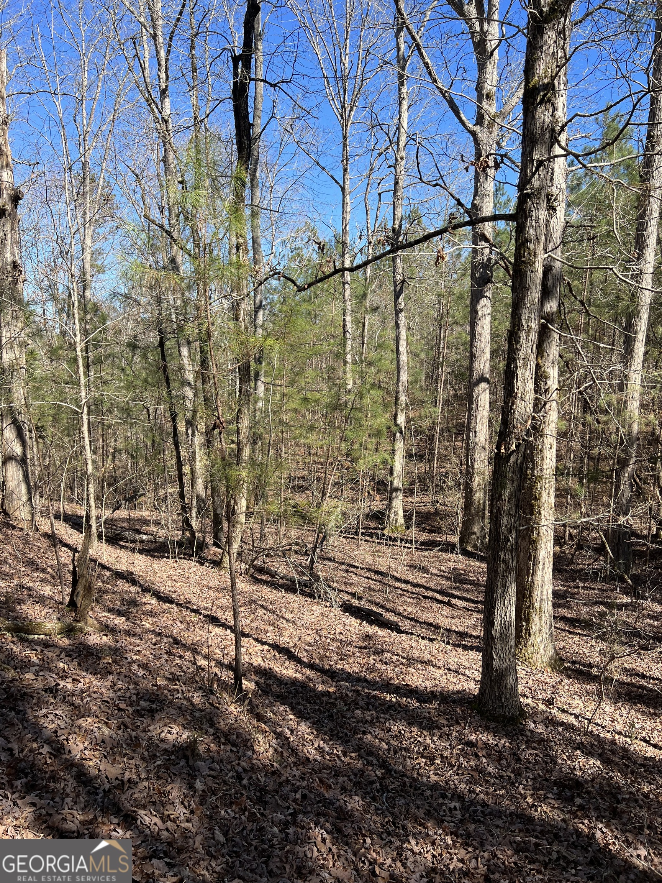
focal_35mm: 26
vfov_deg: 67.3
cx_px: 331
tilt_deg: -3.1
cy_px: 442
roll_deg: +1.0
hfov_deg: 53.1
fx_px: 663
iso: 50
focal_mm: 5.7
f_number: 1.5
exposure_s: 1/1597
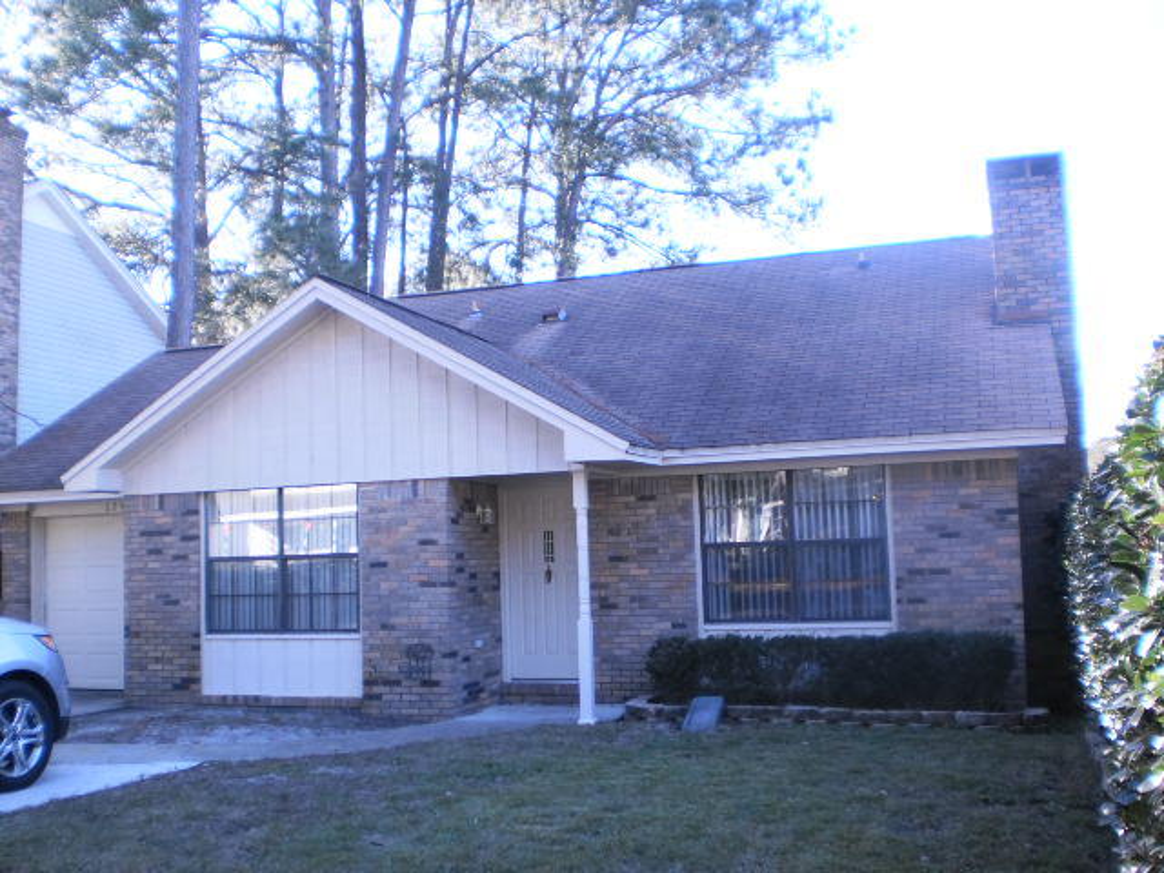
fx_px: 1211
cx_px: 582
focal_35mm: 36
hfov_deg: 51.4
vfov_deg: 39.7
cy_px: 436
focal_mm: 6.3
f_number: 3.1
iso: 100
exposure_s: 1/125
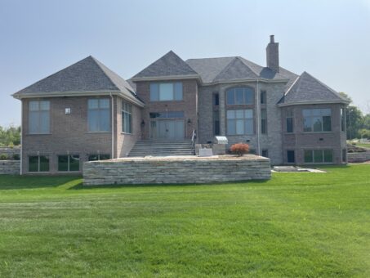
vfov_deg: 53.1
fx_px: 278
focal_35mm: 26
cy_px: 139
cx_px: 185
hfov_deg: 67.3
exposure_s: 1/4292
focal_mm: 4.2
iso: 32
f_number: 1.6
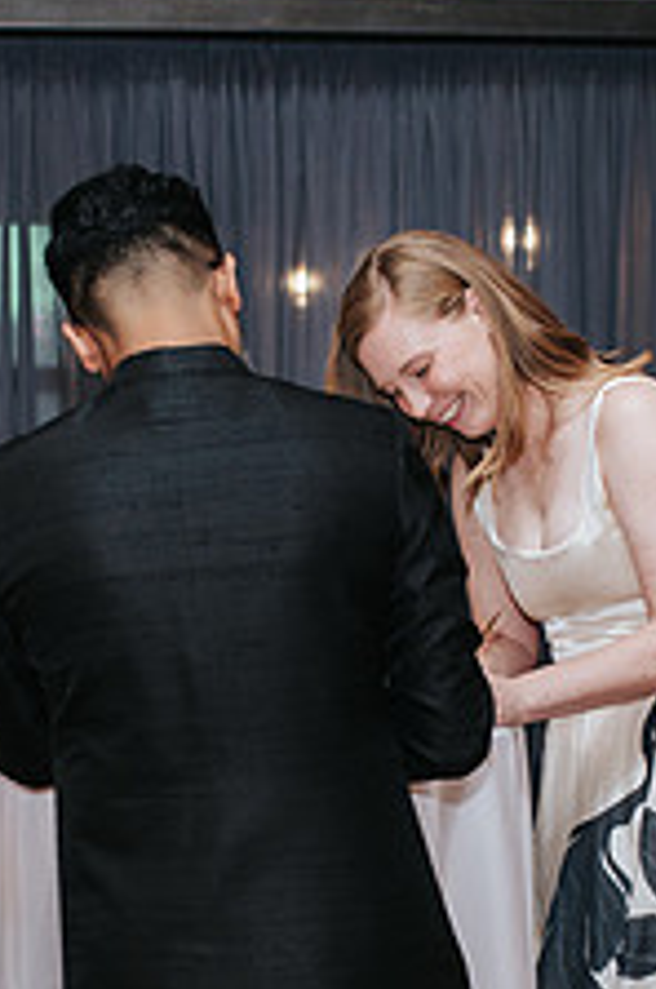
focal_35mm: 106
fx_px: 2906
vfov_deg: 19.1
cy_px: 798
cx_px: 210
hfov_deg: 12.9
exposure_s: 1/200
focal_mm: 35
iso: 800
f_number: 3.2
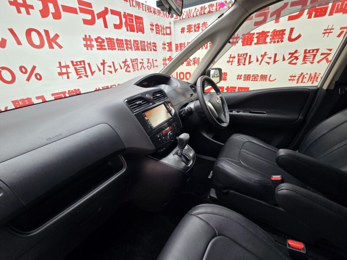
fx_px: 130
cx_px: 174
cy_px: 130
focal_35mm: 13
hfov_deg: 106.2
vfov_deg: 89.9
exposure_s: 1/265
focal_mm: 2.2
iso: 50
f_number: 2.2
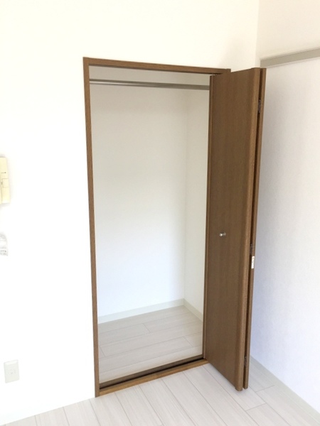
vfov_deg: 61.7
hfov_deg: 48.2
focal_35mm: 29
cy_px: 213
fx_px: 357
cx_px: 160
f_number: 2.2
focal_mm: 4.15
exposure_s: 1/120
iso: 50
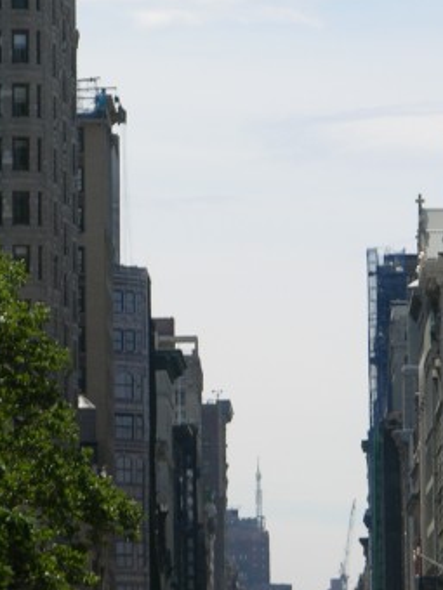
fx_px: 5784
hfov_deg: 4.4
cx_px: 151
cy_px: 187
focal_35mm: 339
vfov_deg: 5.8
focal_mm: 37.7
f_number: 5.5
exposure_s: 1/302
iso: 50
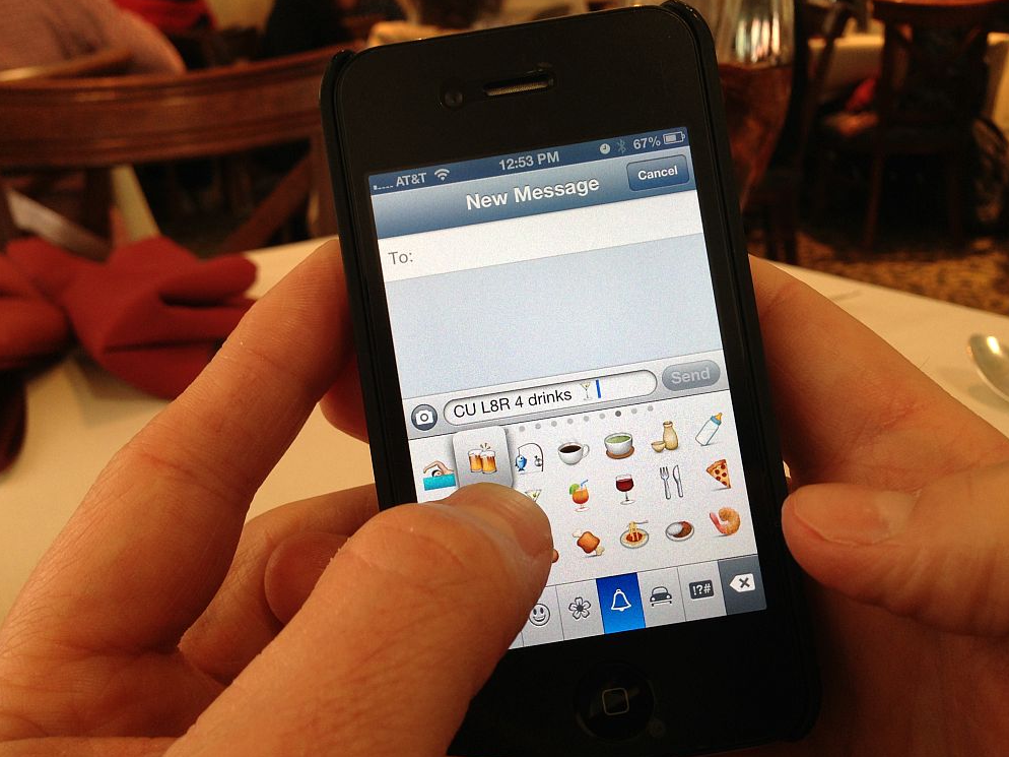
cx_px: 499
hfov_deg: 54.0
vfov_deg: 41.8
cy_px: 371
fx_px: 991
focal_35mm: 34
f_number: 2.4
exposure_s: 1/20
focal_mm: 4.13
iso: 50
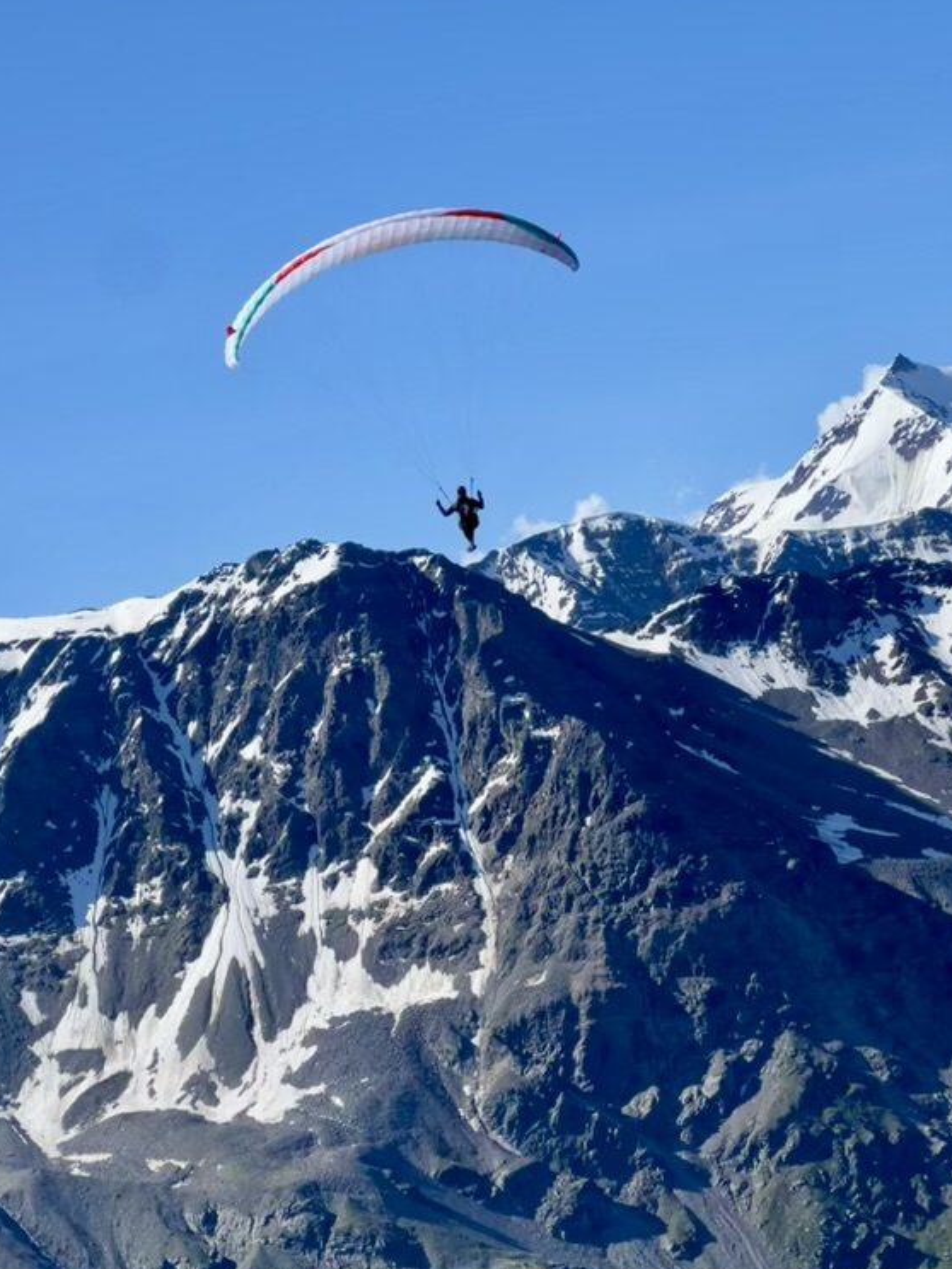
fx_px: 3887
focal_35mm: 106
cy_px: 694
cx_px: 537
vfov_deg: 18.5
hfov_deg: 14.0
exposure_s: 1/1064
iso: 32
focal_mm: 9
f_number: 2.8
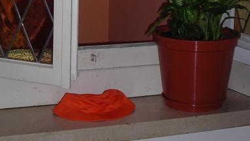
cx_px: 104
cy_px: -17
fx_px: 610
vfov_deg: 12.9
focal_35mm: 92
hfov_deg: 23.1
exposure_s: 1/60.1
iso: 50
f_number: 3.2
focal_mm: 6.3
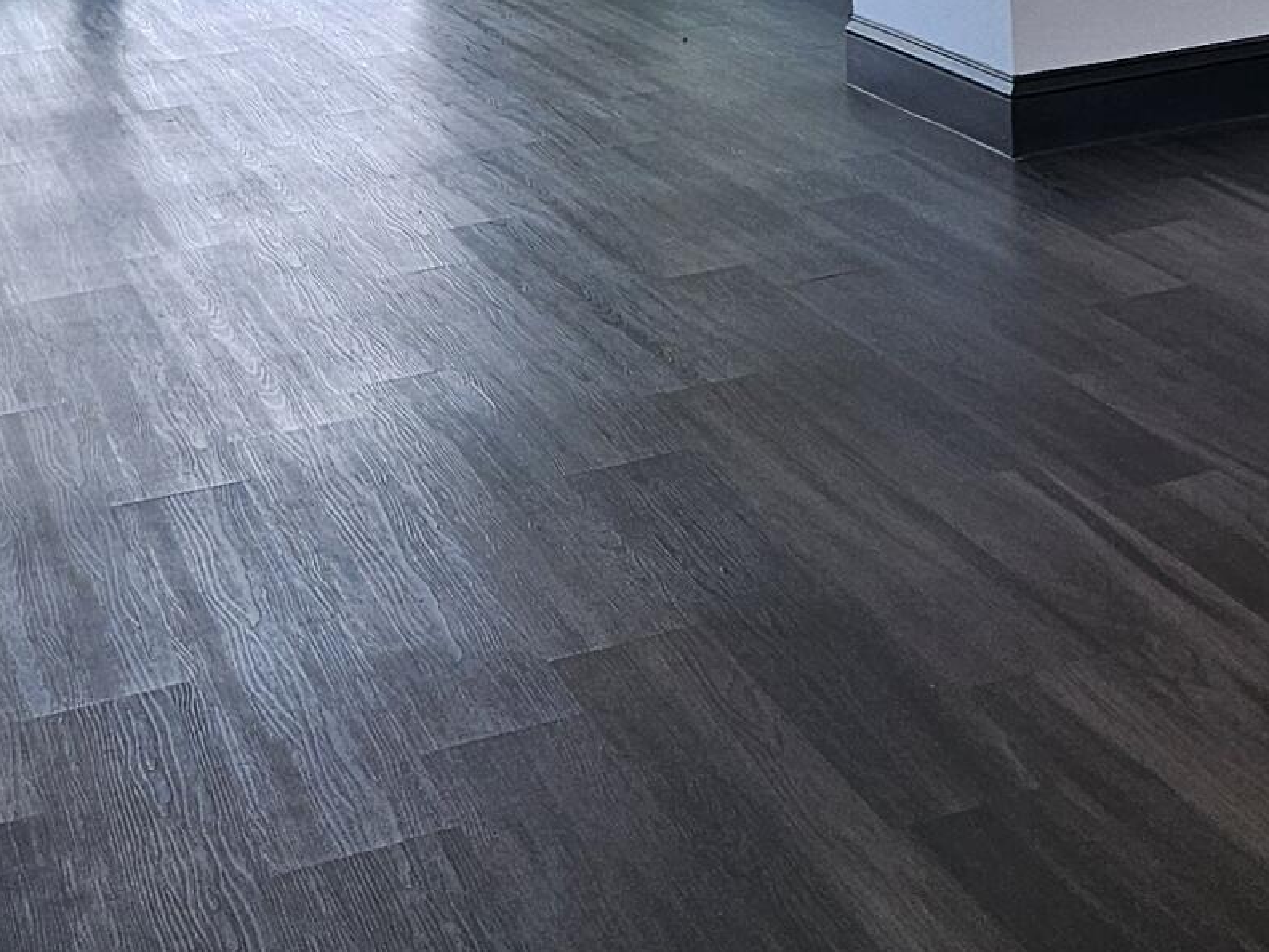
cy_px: -613
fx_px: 3190
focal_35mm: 87
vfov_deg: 15.3
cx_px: 1571
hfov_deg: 20.8
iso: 64
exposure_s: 1/120
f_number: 1.8
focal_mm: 5.4
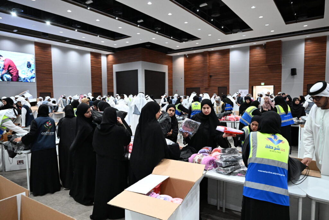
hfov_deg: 73.7
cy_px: 110
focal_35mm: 24
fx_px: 219
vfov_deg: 53.1
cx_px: 164
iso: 6400
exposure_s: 1/250
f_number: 4.5
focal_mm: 24
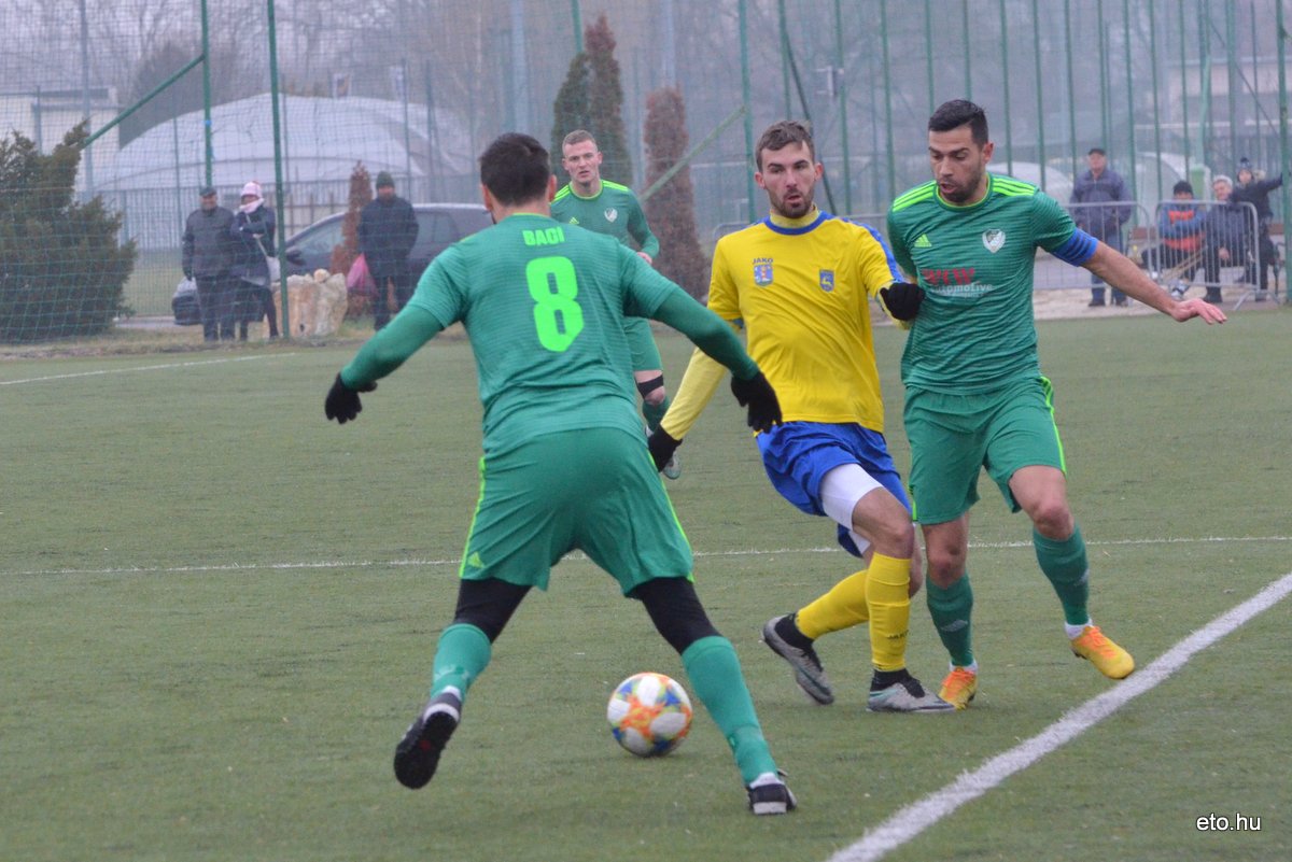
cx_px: 646
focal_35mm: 168
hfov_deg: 12.2
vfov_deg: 8.2
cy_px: 431
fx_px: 6031
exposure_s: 1/640
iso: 2000
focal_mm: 112
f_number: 6.3
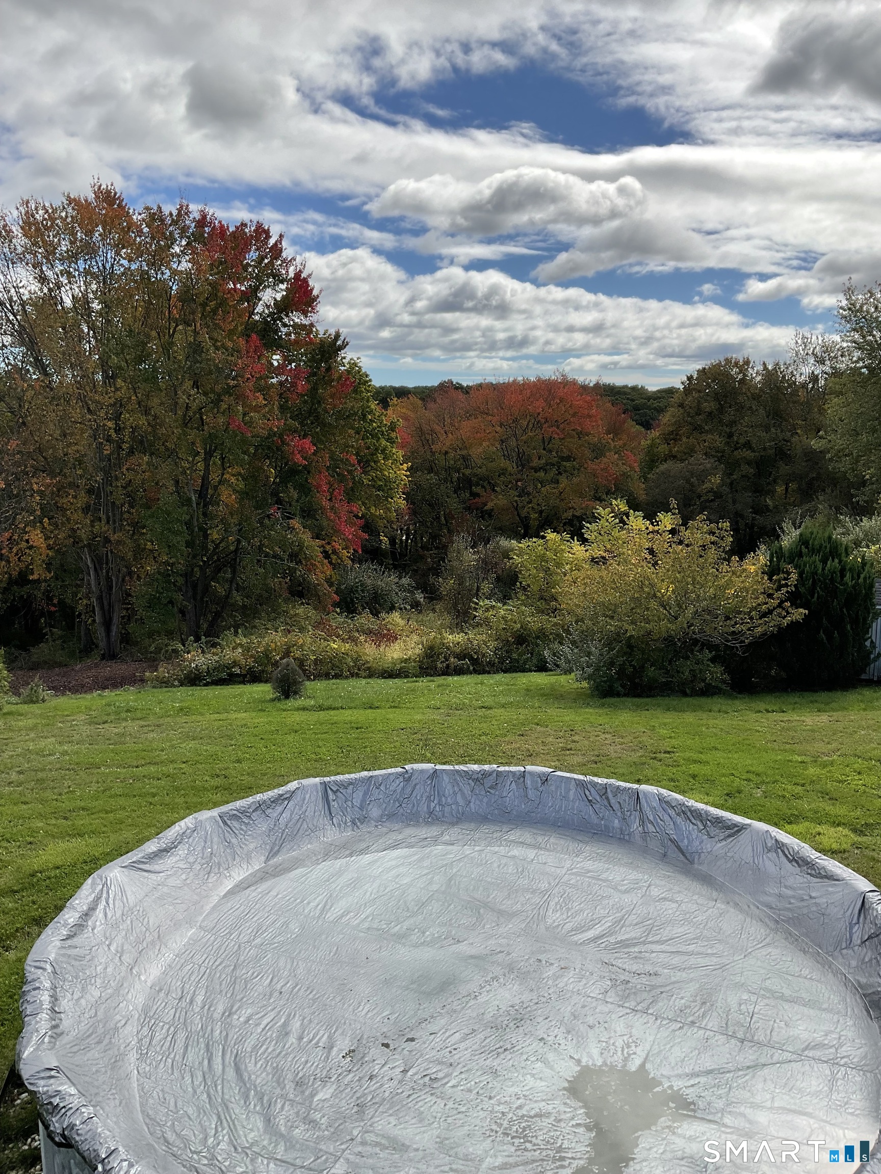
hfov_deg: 48.2
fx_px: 984
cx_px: 440
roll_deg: -0.6
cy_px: 587
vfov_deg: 61.7
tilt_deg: -9.1
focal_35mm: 29
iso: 16
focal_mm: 3
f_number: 1.8
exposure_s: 1/2427
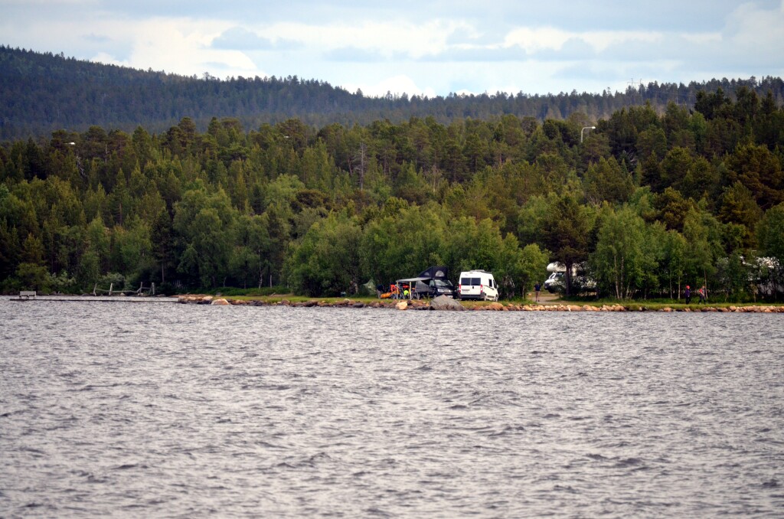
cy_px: 260
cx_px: 392
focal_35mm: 300
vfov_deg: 4.6
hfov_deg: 6.9
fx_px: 6519
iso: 800
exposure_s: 1/1000
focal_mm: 200
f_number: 5.6
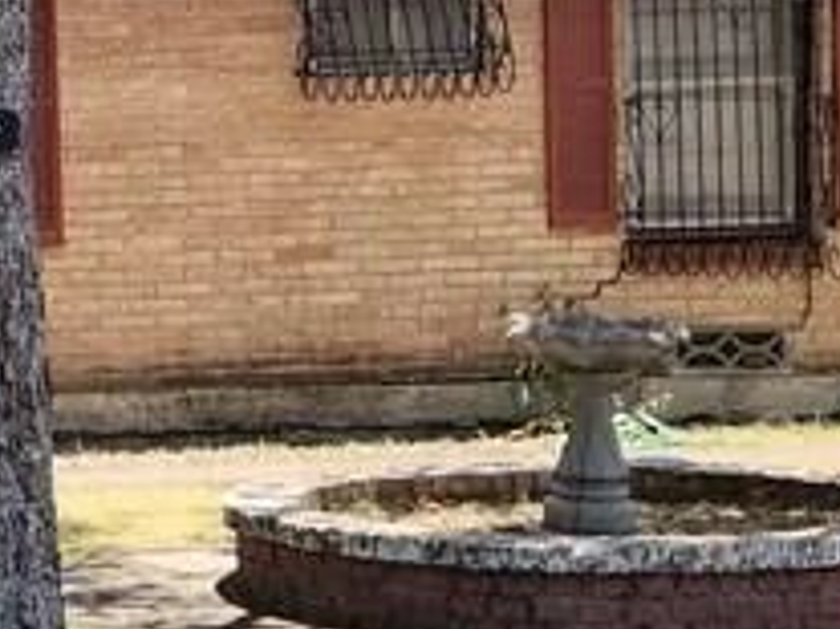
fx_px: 2765
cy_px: 272
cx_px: -398
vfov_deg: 13.0
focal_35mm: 114
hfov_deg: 15.9
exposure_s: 1/560
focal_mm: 5.4
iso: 20
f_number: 1.8
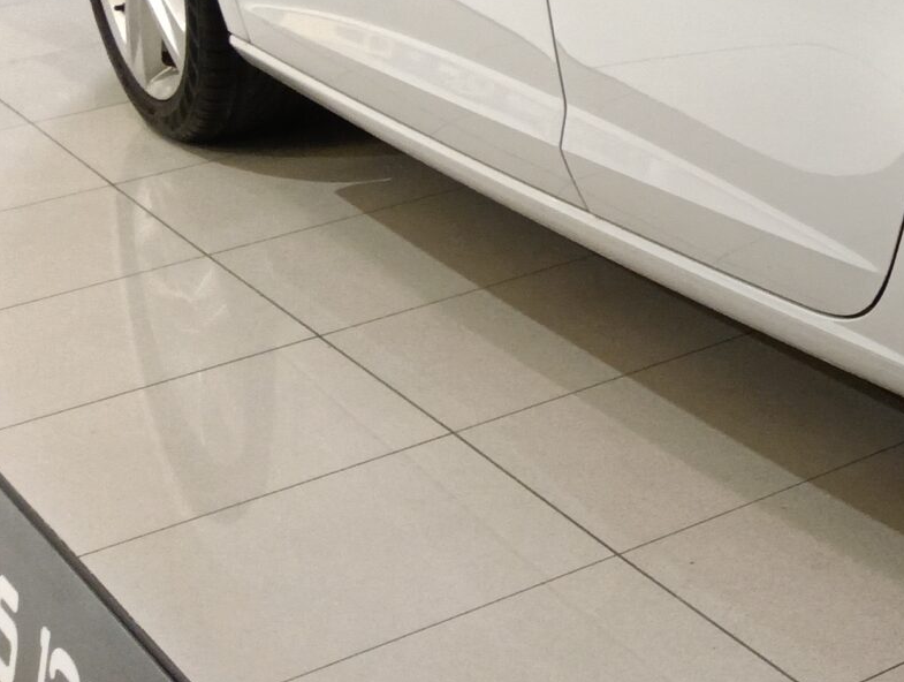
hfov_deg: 18.7
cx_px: 1471
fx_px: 2303
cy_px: -85
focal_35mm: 88
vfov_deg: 16.3
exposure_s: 1/33.3
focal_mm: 3.98
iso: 320
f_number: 16
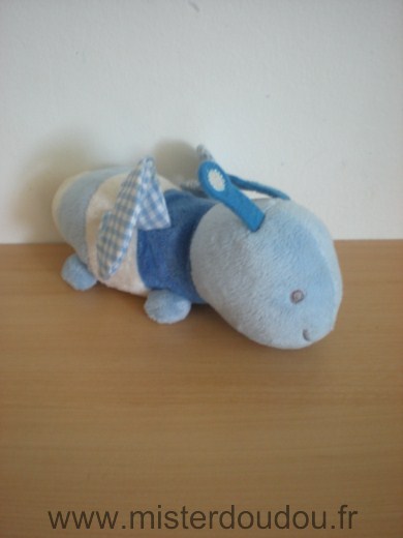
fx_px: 590
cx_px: 202
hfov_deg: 37.7
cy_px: 269
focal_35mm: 38
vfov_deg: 49.0
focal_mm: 6.3
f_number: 3.1
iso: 200
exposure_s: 1/15.7
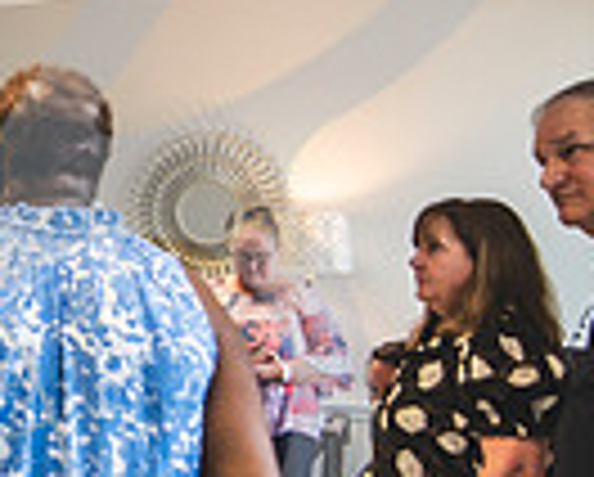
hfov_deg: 27.5
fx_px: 1056
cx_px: -125
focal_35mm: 60
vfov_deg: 25.4
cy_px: 204
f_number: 2.8
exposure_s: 1/200
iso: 800
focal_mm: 14
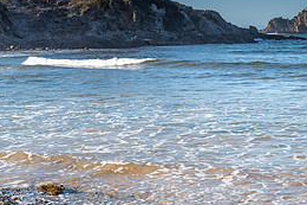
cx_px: 311
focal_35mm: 76
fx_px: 648
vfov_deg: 17.9
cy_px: 61
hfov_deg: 25.3
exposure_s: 1/15
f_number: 8
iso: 31
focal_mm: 34
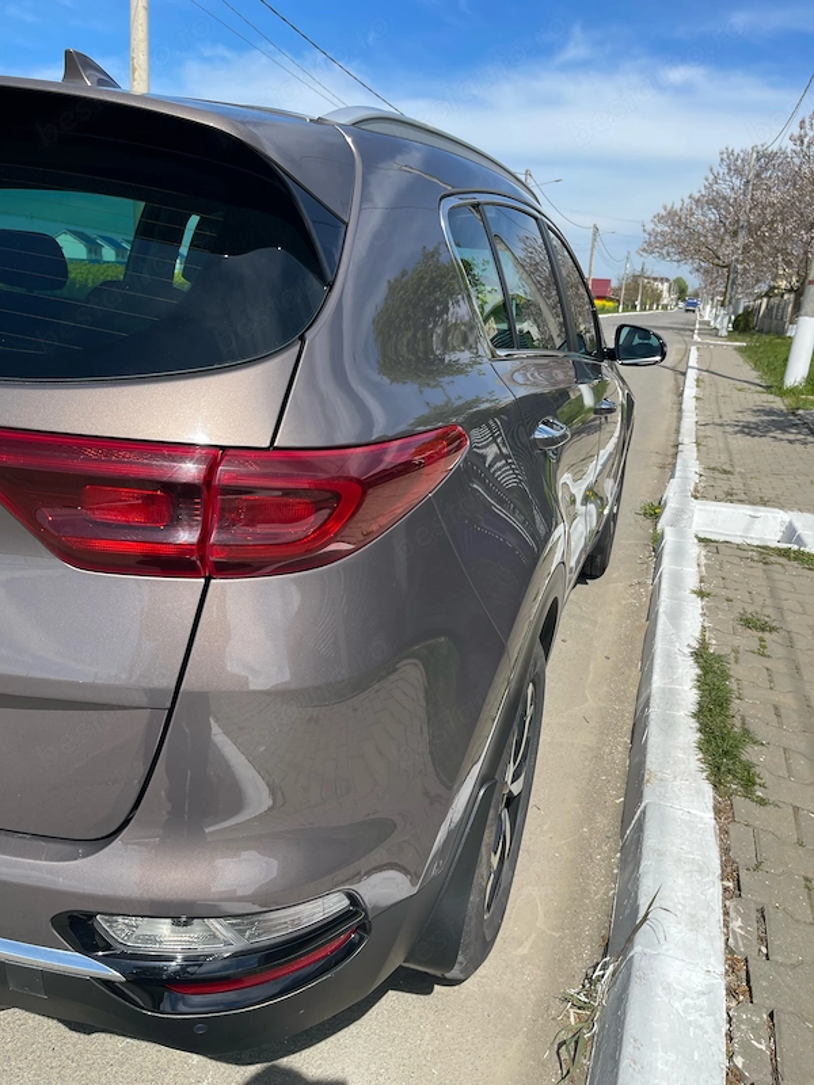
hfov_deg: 53.1
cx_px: 407
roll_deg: -3.2
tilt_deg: -17.1
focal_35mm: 26
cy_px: 542
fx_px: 815
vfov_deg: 67.3
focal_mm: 5.1
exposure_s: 1/3257
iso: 32
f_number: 1.6
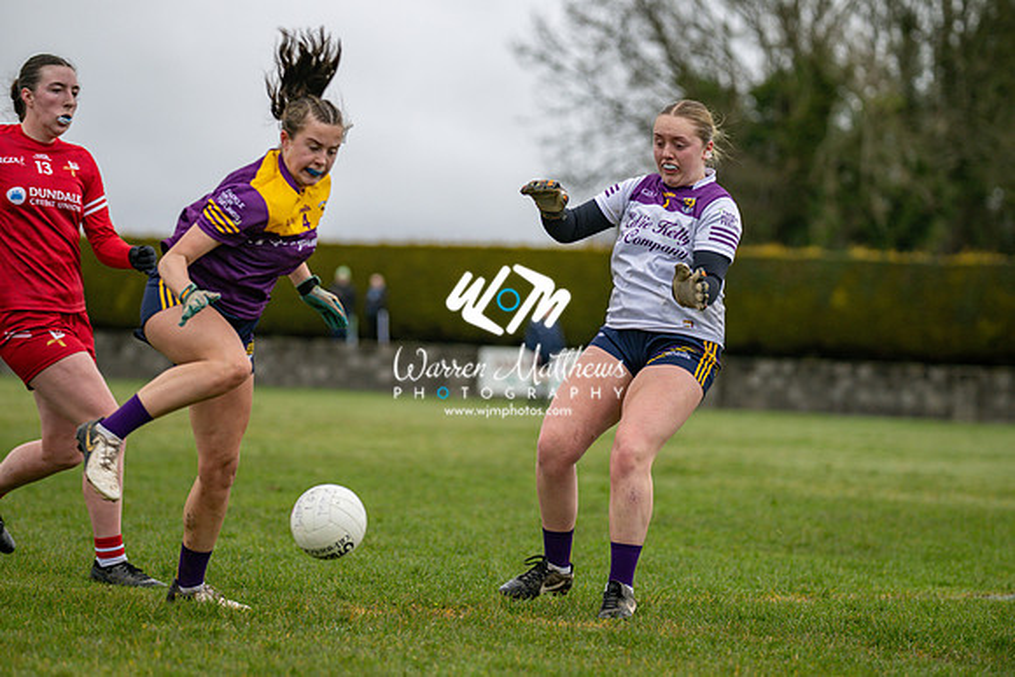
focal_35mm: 145
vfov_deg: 9.5
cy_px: 338
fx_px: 4089
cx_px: 508
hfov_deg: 14.2
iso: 280
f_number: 2.8
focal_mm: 145
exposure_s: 1/1000
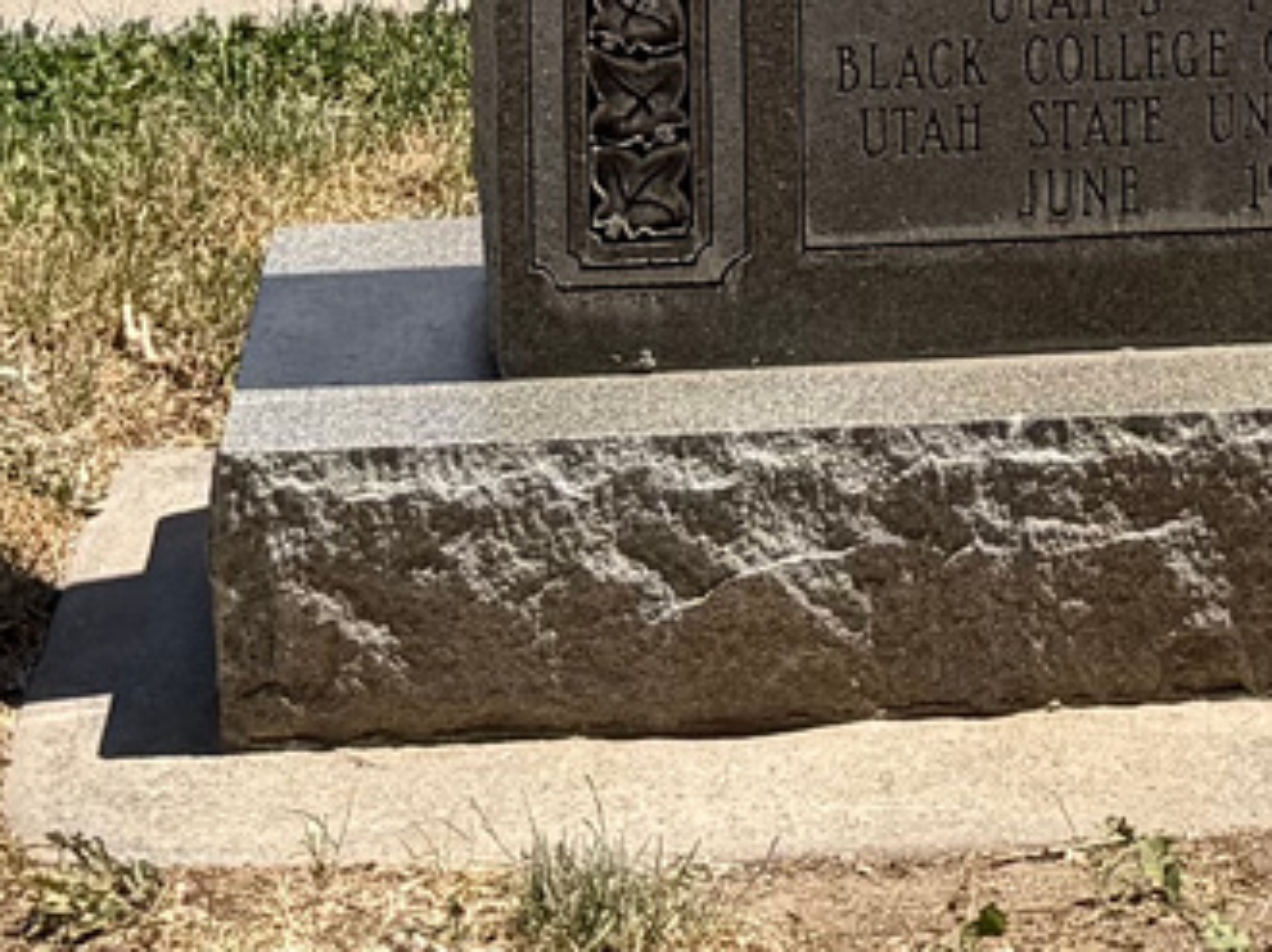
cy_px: -1823
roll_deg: +2.9
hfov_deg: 13.2
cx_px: 1087
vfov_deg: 8.5
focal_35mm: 149
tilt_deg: -1.9
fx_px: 5471
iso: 80
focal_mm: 6.76
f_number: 1.78
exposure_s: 1/4167
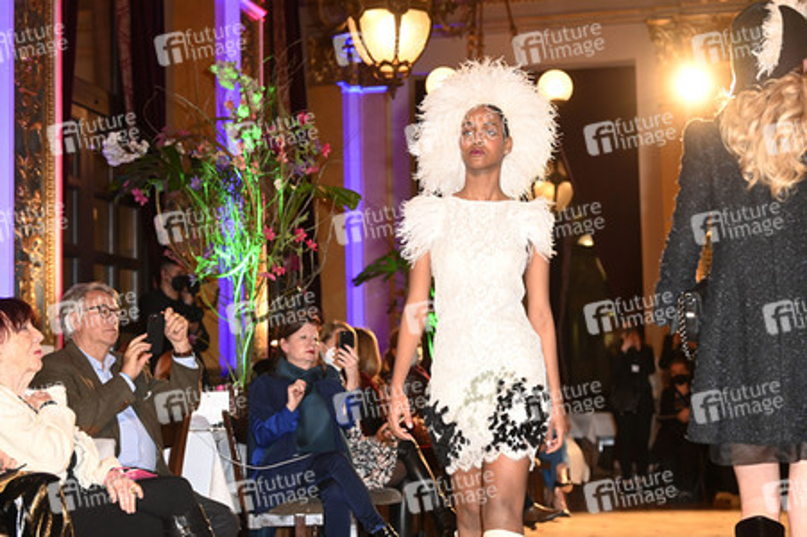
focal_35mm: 70
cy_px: 268
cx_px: 404
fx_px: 1568
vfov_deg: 19.4
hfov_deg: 28.9
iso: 4000
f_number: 4.5
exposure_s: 1/250
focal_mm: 70
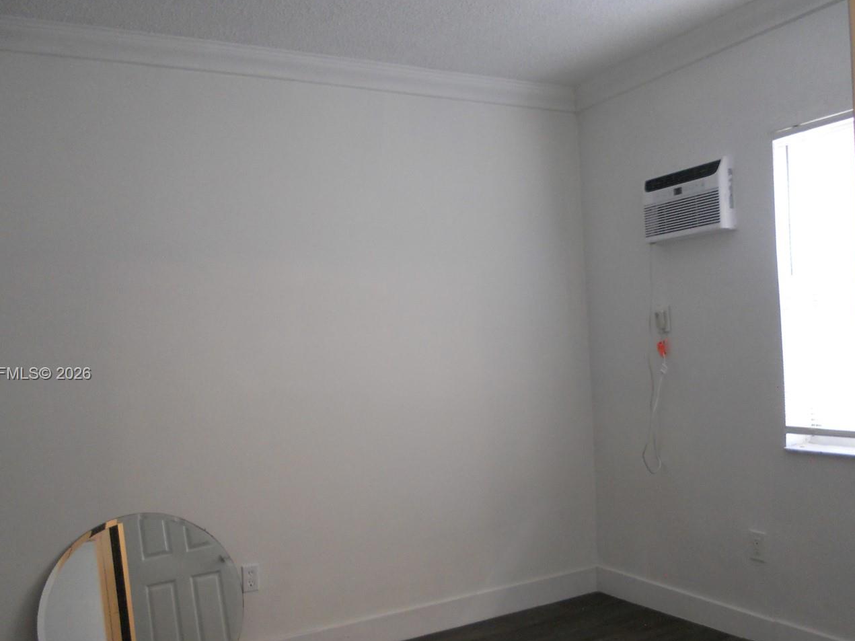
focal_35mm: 34
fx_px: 840
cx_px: 420
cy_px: 375
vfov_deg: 41.6
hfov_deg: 54.0
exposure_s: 1/30
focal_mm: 4.9
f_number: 3.2
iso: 250
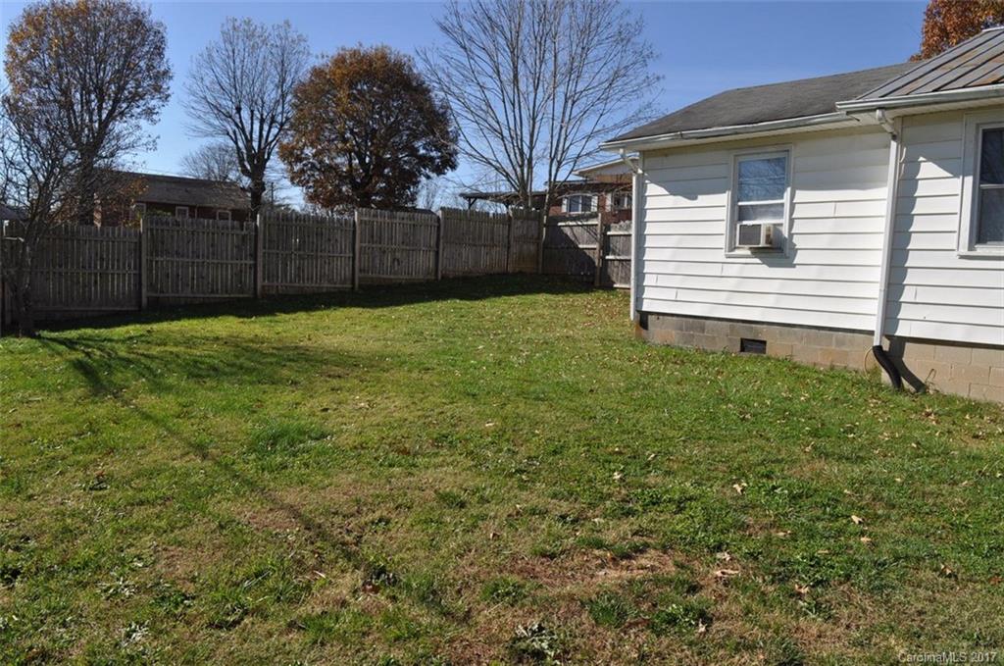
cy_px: 333
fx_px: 752
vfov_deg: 47.8
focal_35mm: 27
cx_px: 502
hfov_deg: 67.5
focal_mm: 18
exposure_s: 1/320
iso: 200
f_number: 9
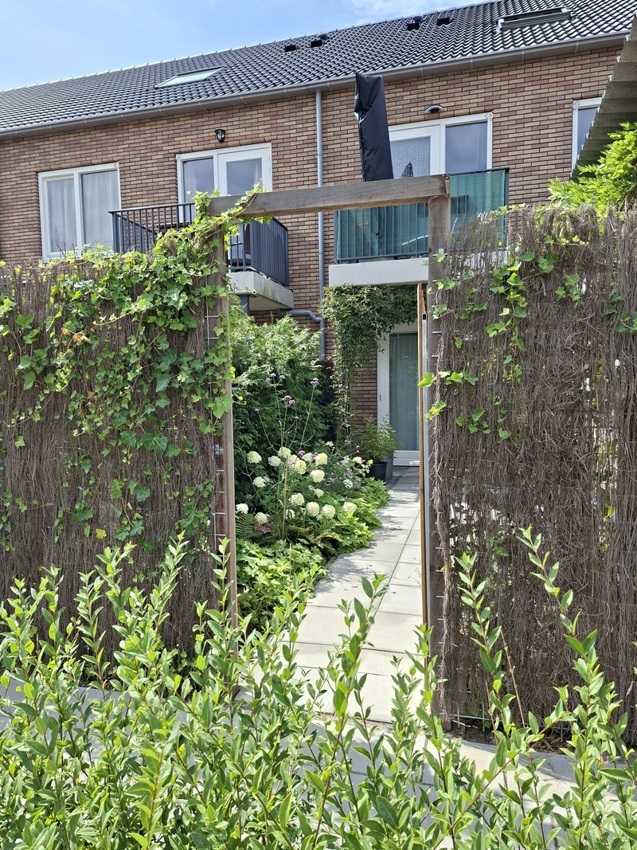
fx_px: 564
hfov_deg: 58.9
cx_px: 318
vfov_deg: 73.9
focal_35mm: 23
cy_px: 425
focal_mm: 5.54
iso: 50
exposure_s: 1/1490
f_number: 1.8
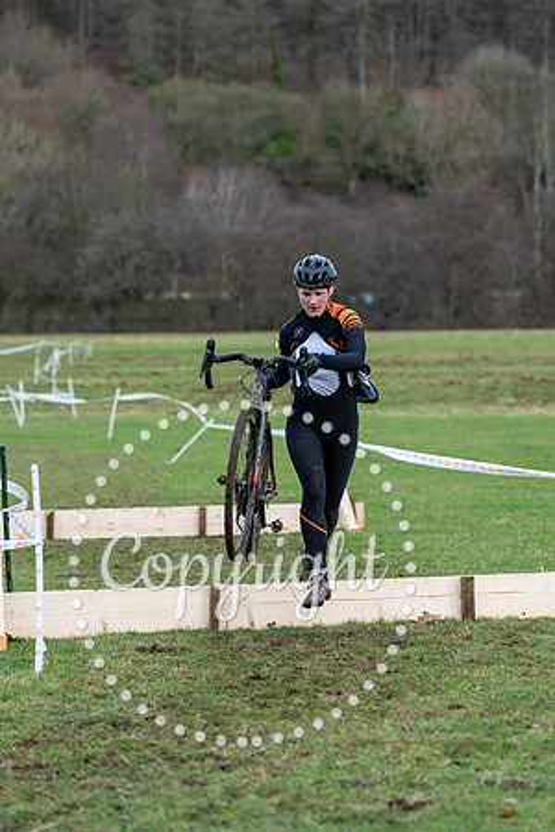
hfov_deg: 13.7
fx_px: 2312
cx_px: 278
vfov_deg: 20.4
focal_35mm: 100
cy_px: 416
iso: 1250
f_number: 3.5
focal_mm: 100
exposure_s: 1/1000
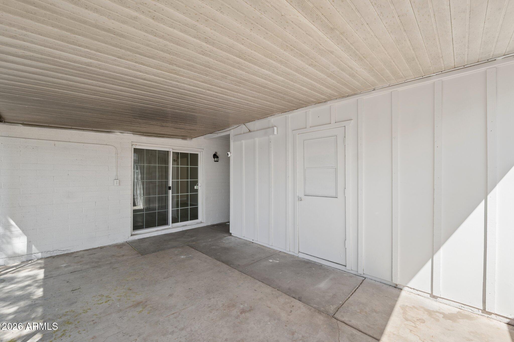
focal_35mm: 14
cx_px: 257
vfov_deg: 81.2
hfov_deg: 104.3
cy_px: 171
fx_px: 200
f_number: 8
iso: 400
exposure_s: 1/200
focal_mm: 14
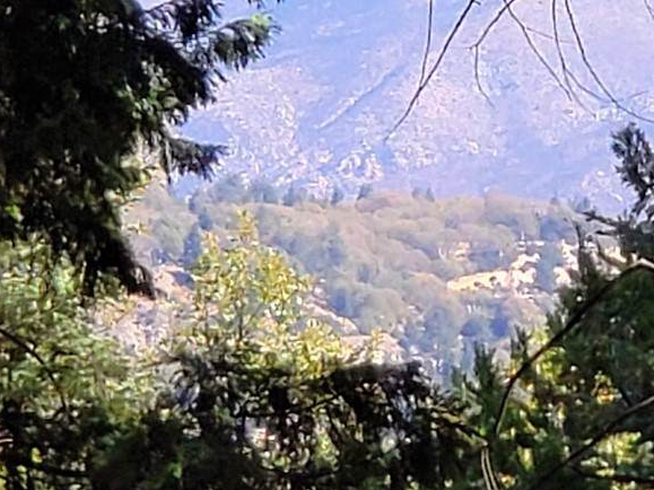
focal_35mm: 92
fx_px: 1738
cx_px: 481
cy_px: 135
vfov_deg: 16.0
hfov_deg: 21.2
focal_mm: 6
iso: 32
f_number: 2.4
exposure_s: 1/538
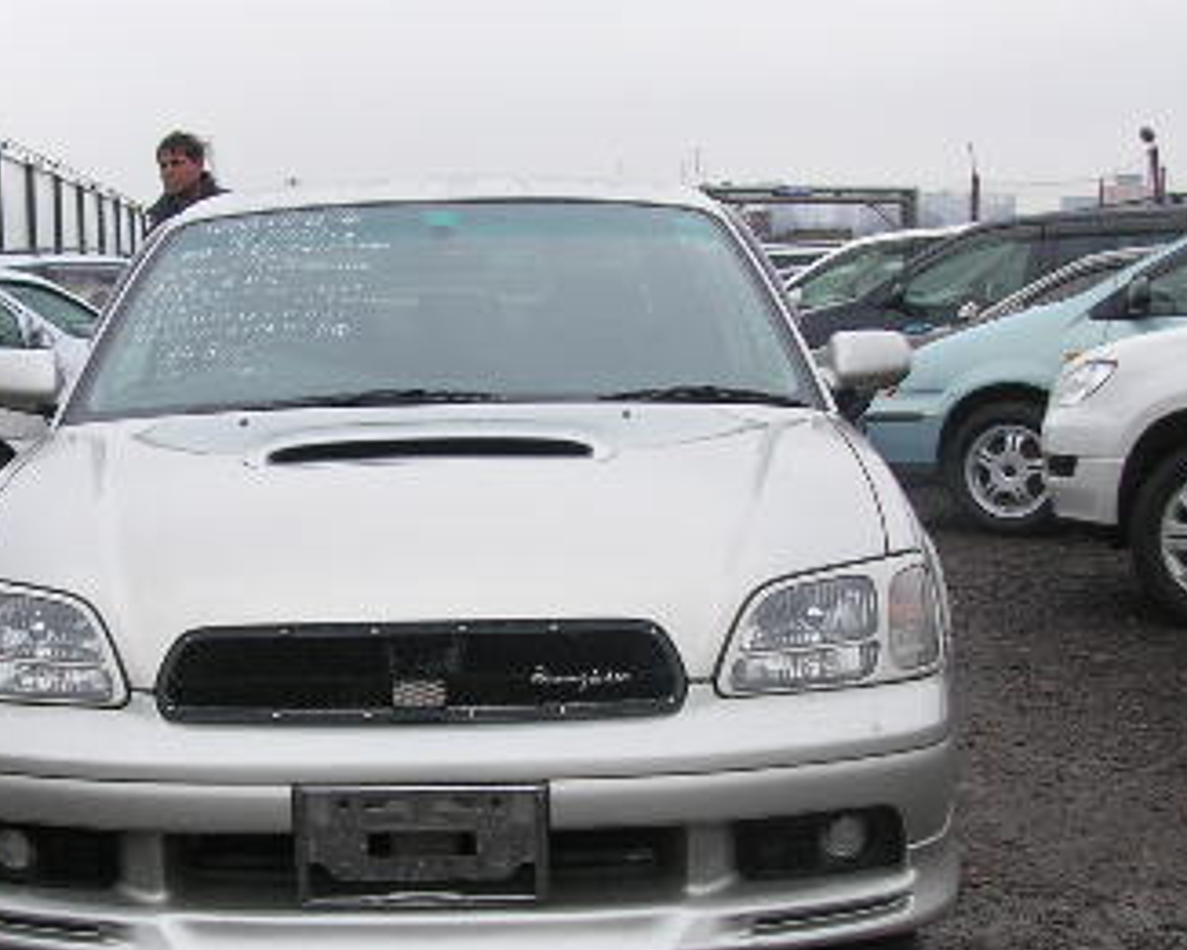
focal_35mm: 67
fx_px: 2354
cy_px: 575
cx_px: 419
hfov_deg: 28.2
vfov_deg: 22.8
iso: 50
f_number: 2.8
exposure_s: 1/233
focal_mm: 5.8
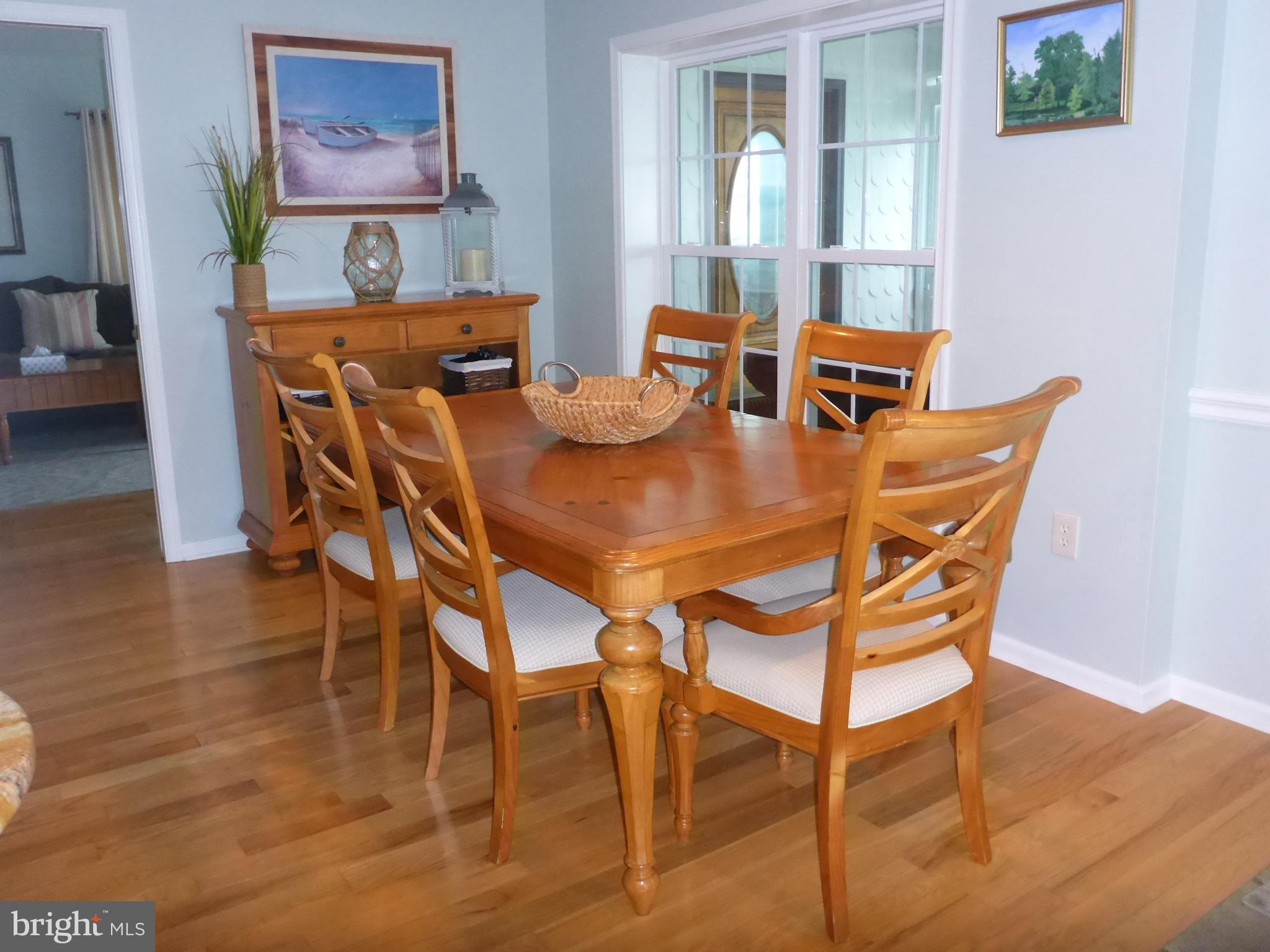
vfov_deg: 49.7
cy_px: 476
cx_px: 635
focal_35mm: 28
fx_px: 1027
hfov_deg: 63.4
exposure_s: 1/60
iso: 800
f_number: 3.3
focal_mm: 4.9
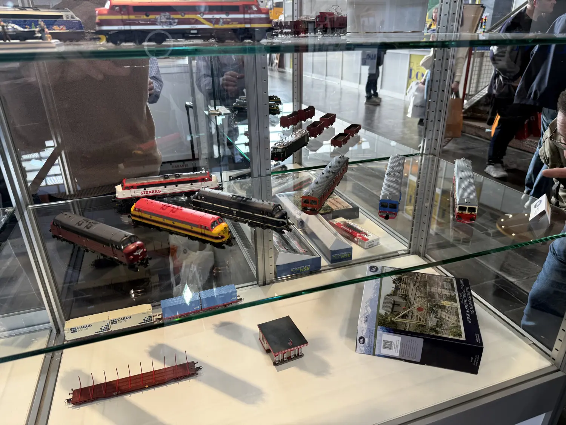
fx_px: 392
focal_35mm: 24
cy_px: 212
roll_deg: +1.0
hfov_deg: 71.6
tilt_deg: -24.7
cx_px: 283
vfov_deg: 56.8
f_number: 1.78
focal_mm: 6.76
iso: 50
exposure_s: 1/100
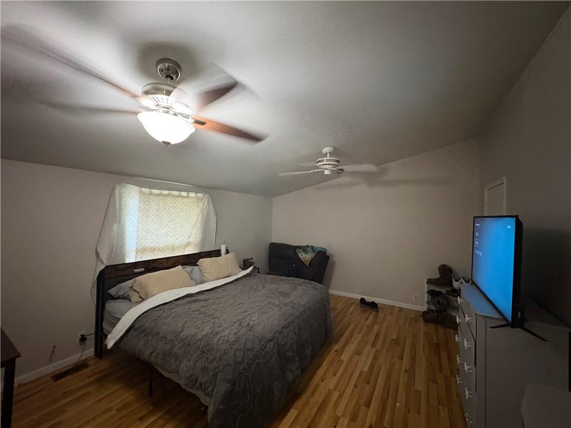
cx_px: 286
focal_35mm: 14
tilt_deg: +1.8
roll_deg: -0.9
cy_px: 214
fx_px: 231
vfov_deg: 85.7
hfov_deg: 102.1
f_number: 2.2
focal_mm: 2.22
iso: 1000
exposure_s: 1/30
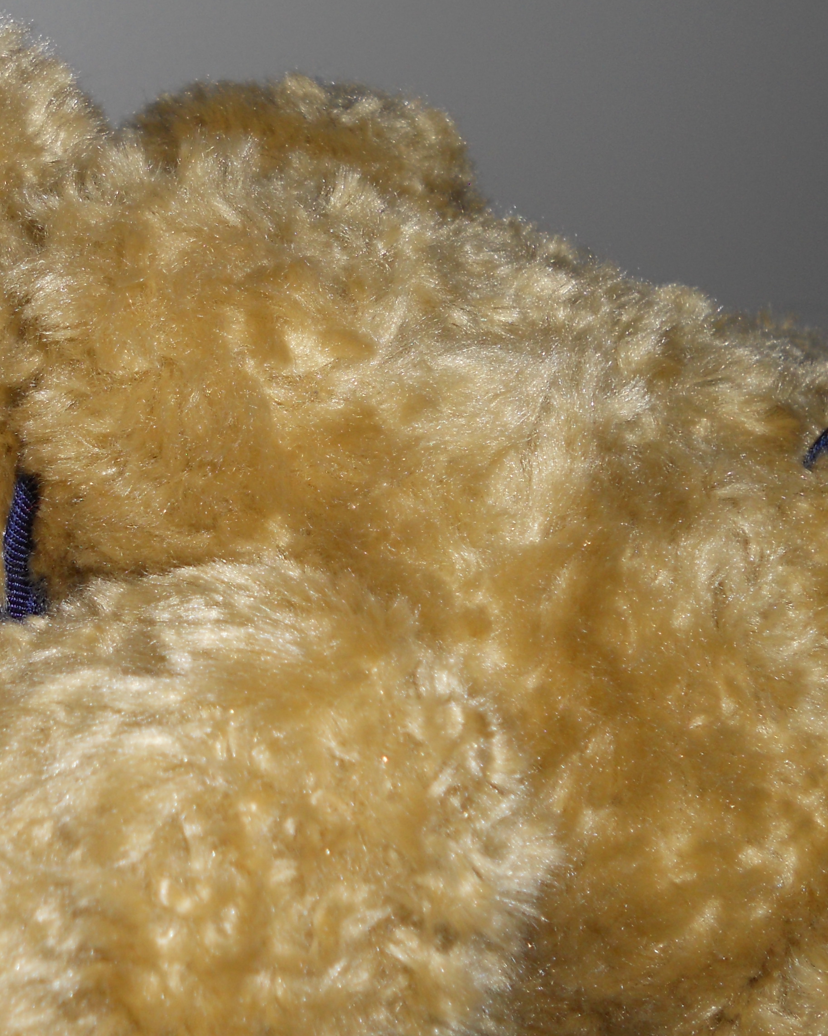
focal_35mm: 55
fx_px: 1685
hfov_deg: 27.3
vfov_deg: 34.1
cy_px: 448
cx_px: 225
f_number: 8.8
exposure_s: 1/25
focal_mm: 5.8
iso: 80
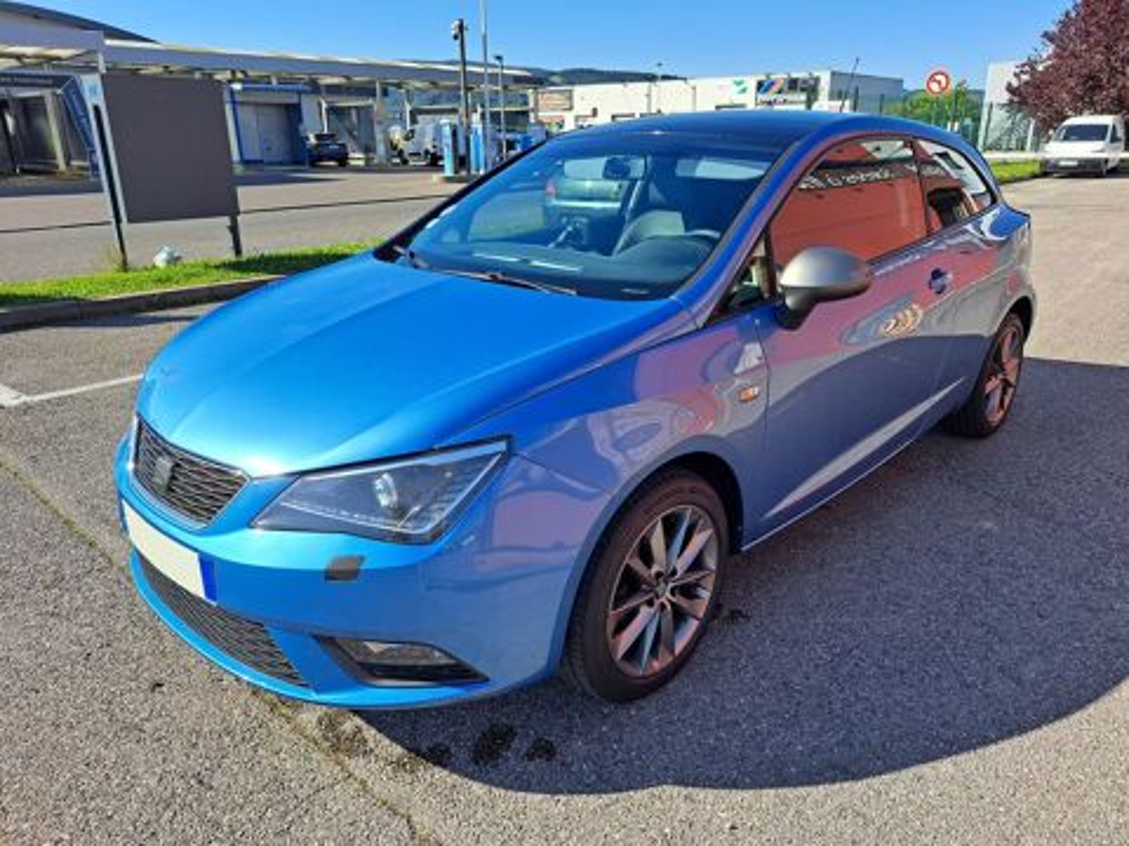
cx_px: 564
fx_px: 783
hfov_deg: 71.6
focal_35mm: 24
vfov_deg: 56.8
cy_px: 423
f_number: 1.8
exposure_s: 1/1044
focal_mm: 5.23
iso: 50
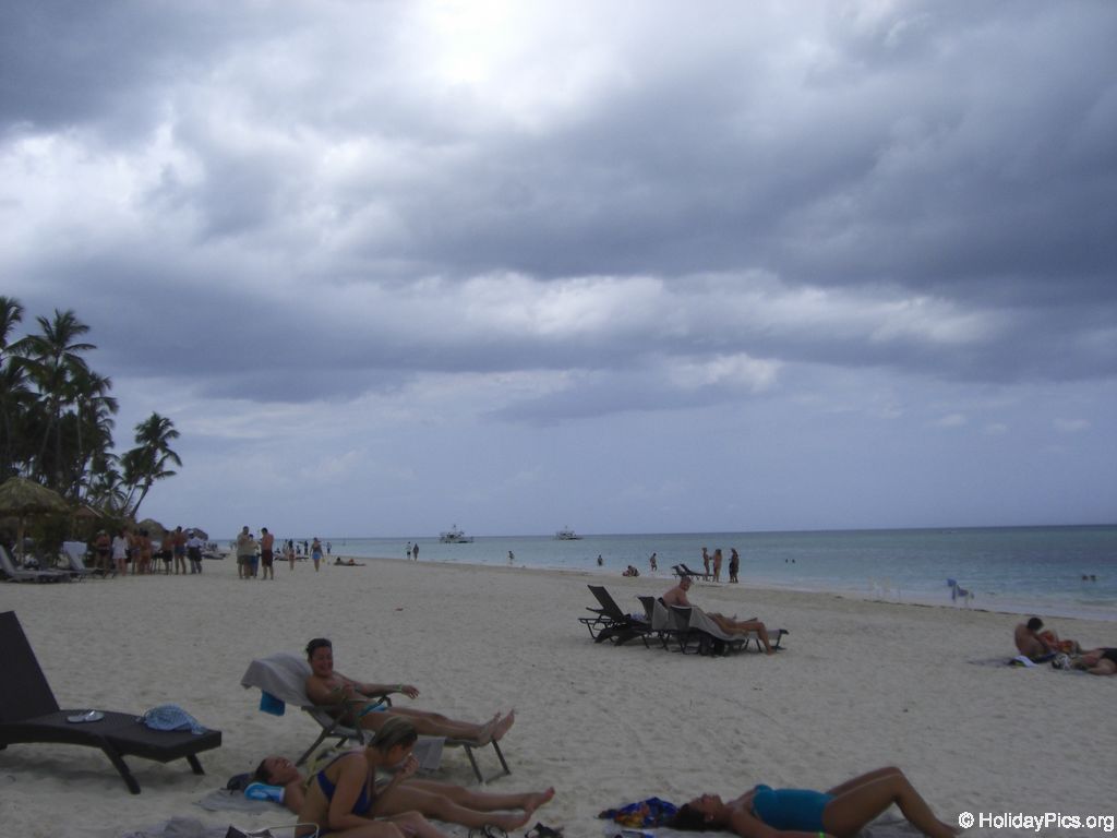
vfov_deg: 37.7
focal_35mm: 38
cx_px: 558
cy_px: 419
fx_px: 1226
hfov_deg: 49.0
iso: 64
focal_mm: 6.2
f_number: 8
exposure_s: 1/250
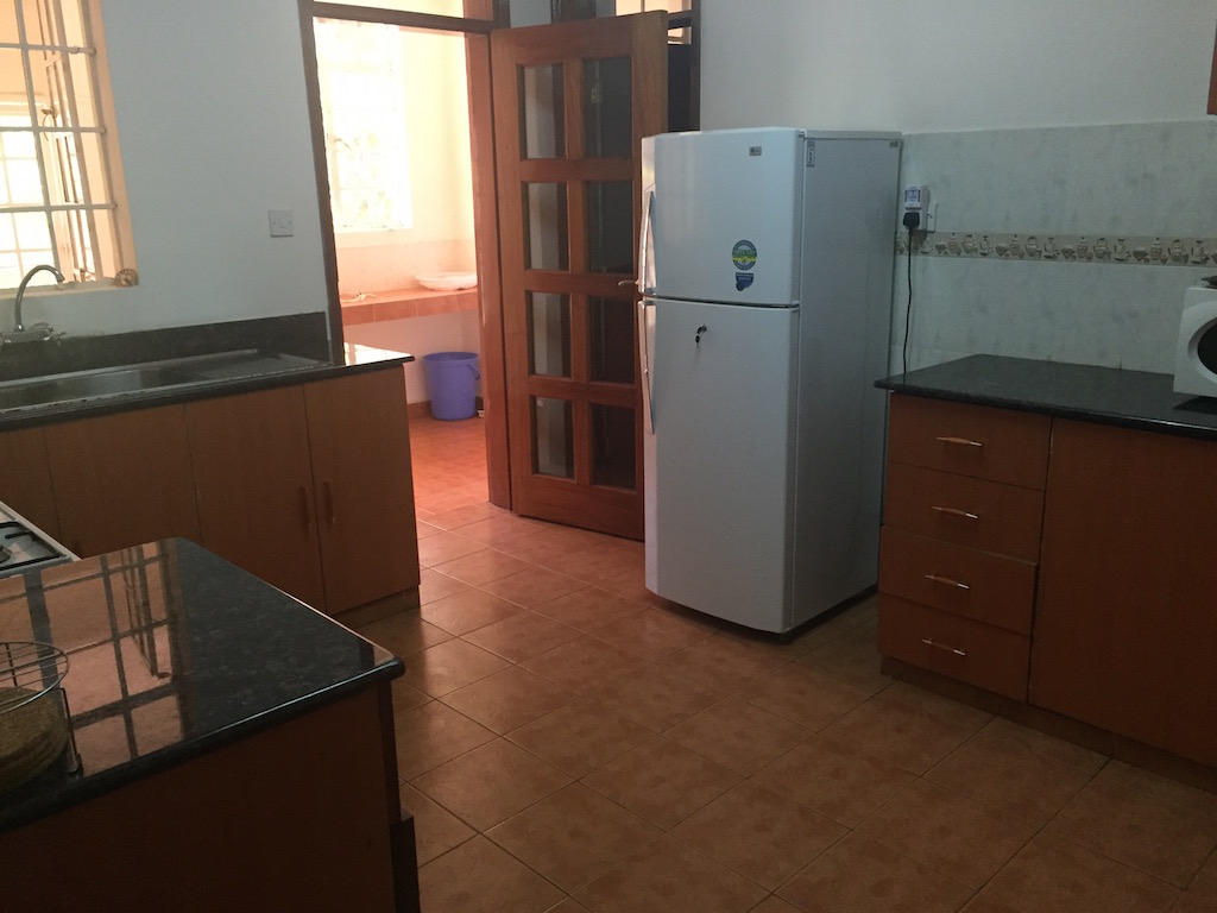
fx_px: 1020
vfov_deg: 48.2
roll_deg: +0.4
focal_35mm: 29
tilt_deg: -15.2
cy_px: 456
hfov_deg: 61.7
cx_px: 608
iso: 250
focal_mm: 4.15
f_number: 2.2
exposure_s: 1/33
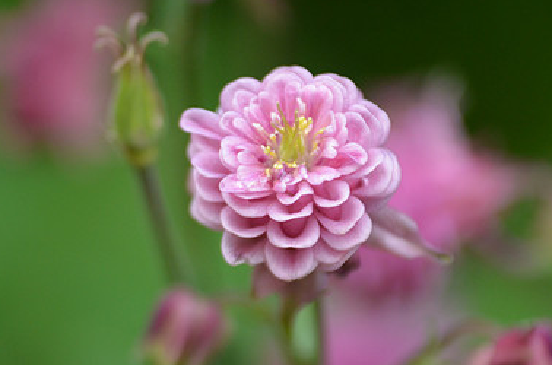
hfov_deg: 4.1
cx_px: 301
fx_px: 7754
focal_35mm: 507
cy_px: 181
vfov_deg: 2.7
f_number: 5
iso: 800
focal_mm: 220
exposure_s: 1/500
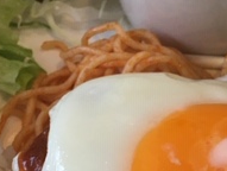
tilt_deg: -50.6
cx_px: 39
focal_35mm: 97
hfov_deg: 19.9
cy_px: 95
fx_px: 637
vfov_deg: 15.3
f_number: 2.2
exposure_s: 1/30
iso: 64
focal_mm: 4.15
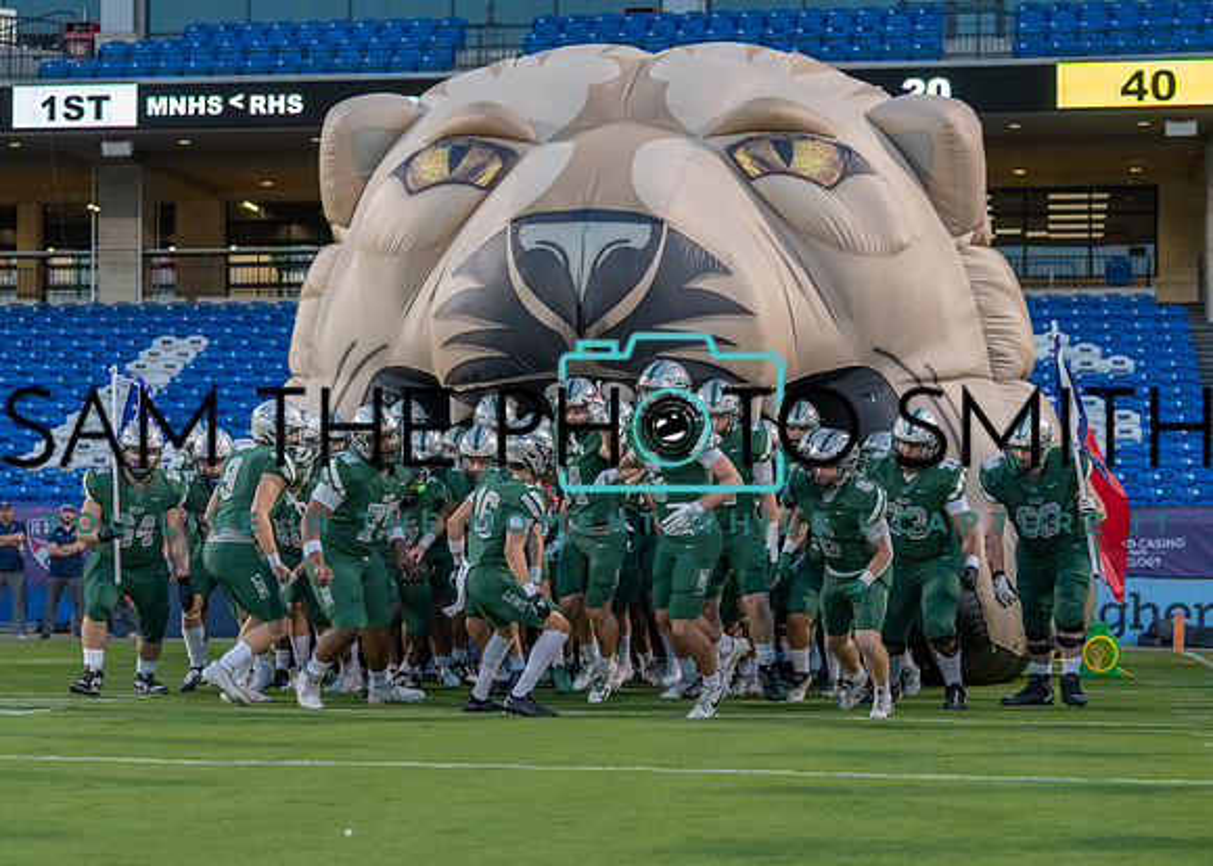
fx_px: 3000
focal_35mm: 87
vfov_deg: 16.4
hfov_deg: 22.9
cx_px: 548
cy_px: 514
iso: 2000
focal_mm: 70
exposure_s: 1/1000
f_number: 2.8
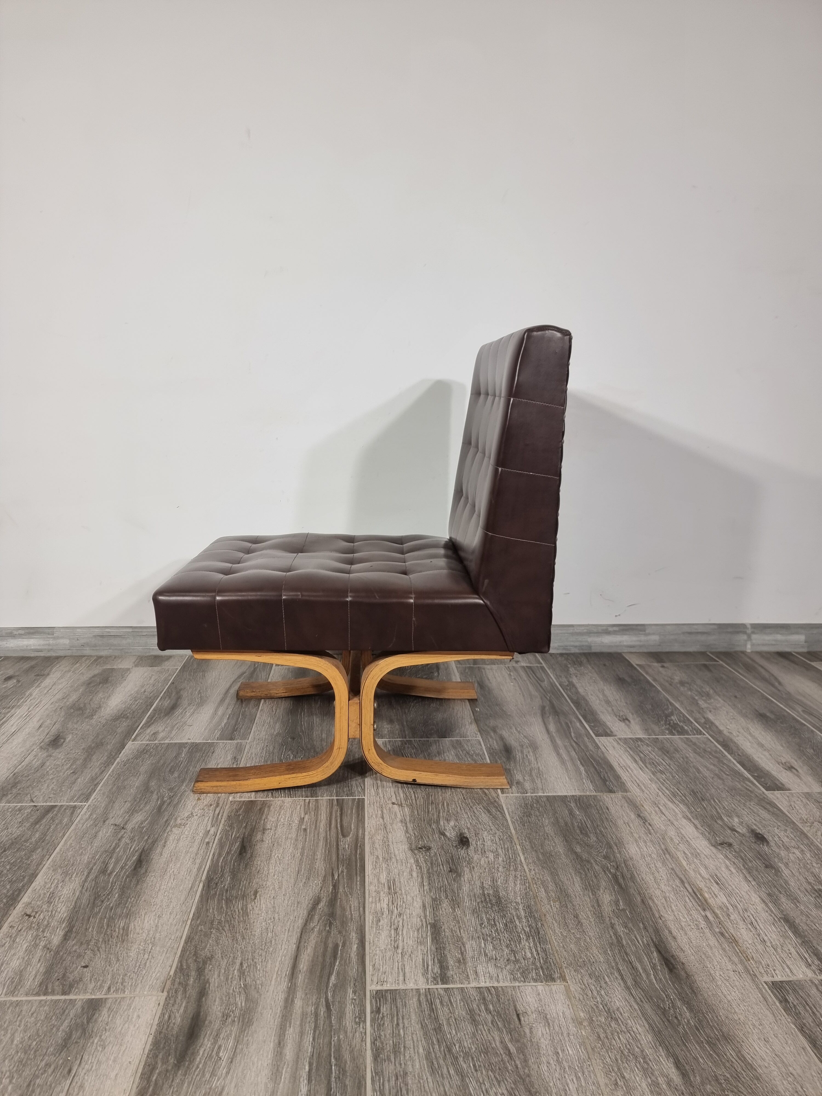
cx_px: 411
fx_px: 760
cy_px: 548
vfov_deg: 71.6
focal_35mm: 24
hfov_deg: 56.8
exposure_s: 1/100
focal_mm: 6.7
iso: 50
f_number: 1.8
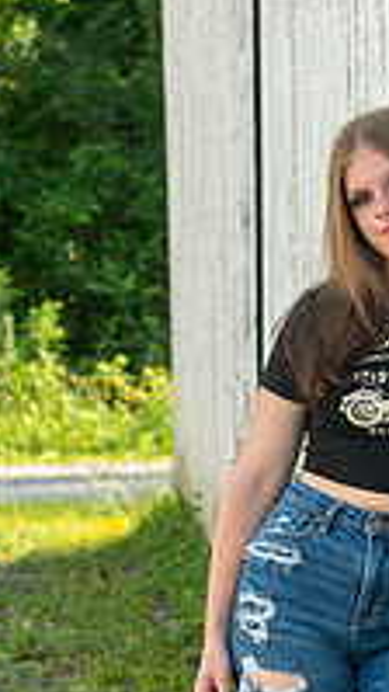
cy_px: 542
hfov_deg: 5.1
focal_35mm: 237
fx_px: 4344
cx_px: 311
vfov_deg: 9.1
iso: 400
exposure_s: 1/250
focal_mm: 100
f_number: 7.1
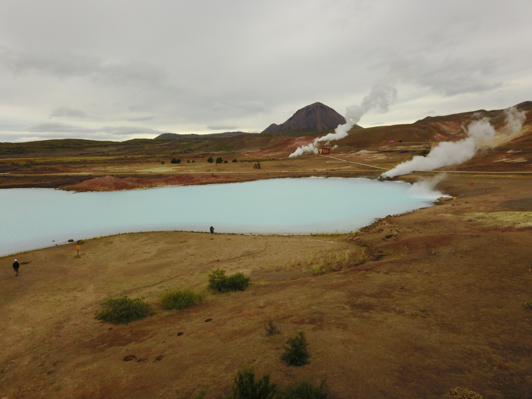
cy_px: 200
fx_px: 400
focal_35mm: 26
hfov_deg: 67.3
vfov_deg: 53.1
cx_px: 266
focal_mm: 4.73
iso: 165
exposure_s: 1/50
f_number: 2.2
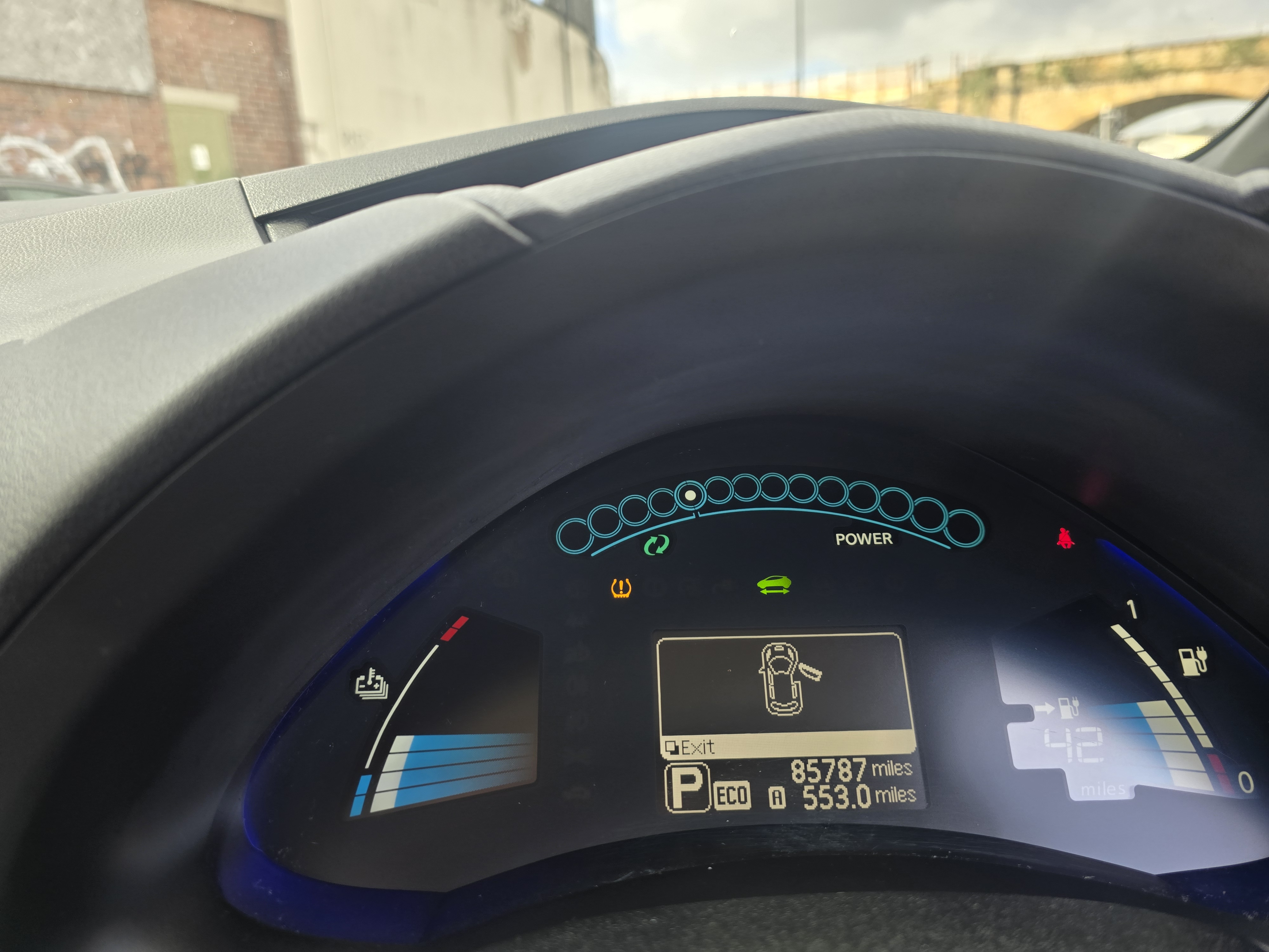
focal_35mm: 23
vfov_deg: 58.9
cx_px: 634
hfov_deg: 73.9
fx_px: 843
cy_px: 476
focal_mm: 6.3
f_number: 1.7
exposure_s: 1/61
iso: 12
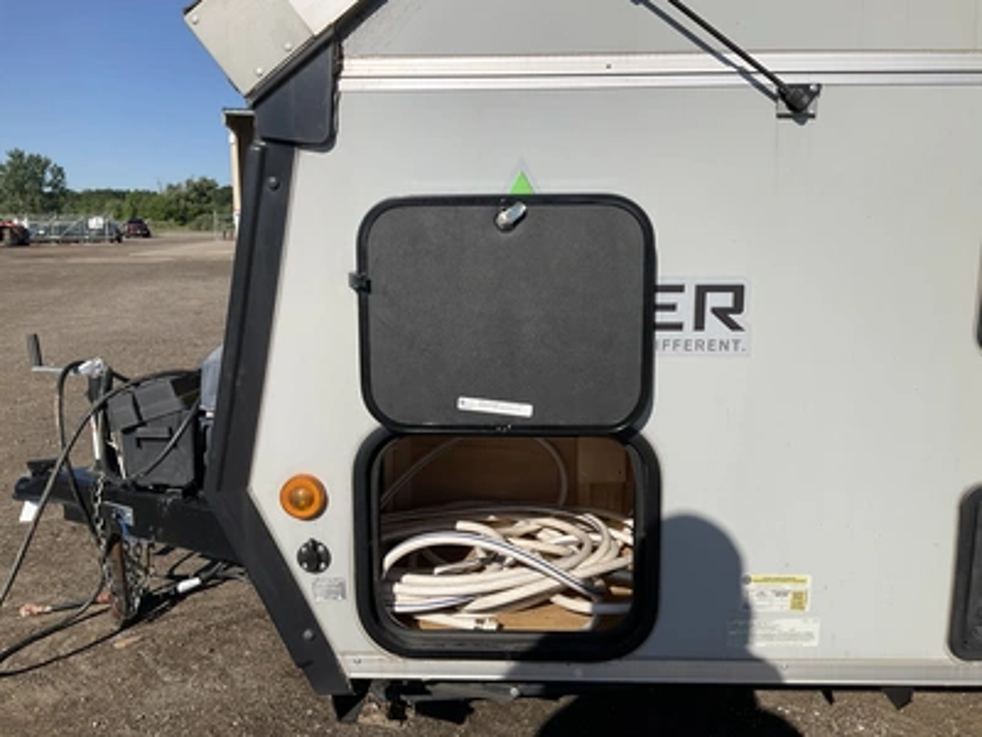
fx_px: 823
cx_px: 491
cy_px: 368
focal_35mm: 29
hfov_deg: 61.7
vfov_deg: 48.2
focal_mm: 3
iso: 25
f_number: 1.8
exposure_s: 1/3125
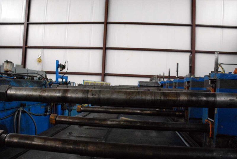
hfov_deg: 67.3
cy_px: 80
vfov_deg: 48.0
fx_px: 178
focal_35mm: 27
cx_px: 118
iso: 1600
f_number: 3.5
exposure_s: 1/15
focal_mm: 18
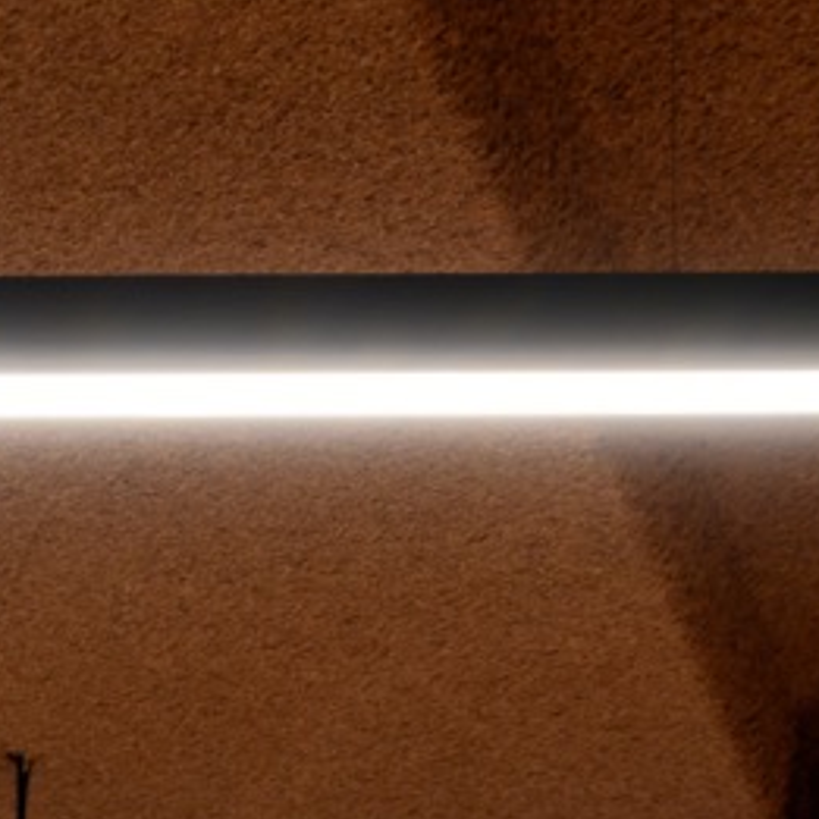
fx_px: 2677
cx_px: -1500
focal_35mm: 100
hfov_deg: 11.6
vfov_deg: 13.1
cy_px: 1955
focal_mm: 16
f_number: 11
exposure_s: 1
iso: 100
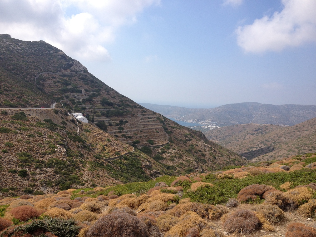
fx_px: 320
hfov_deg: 52.6
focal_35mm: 35
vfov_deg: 40.7
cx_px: 158
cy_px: 118
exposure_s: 1/1842
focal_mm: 4.28
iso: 50
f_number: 2.4
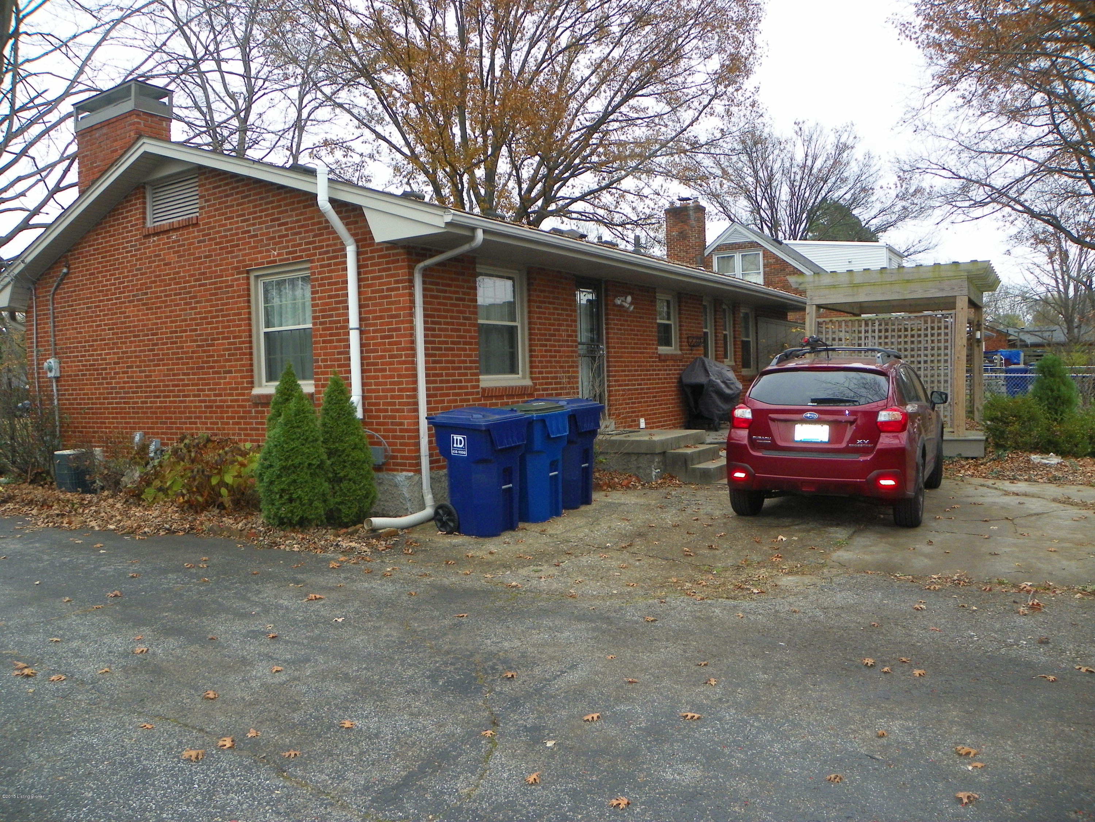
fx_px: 822
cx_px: 548
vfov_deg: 53.1
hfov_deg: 67.3
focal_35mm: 26
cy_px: 411
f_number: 3.2
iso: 64
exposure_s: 1/200
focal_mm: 4.6
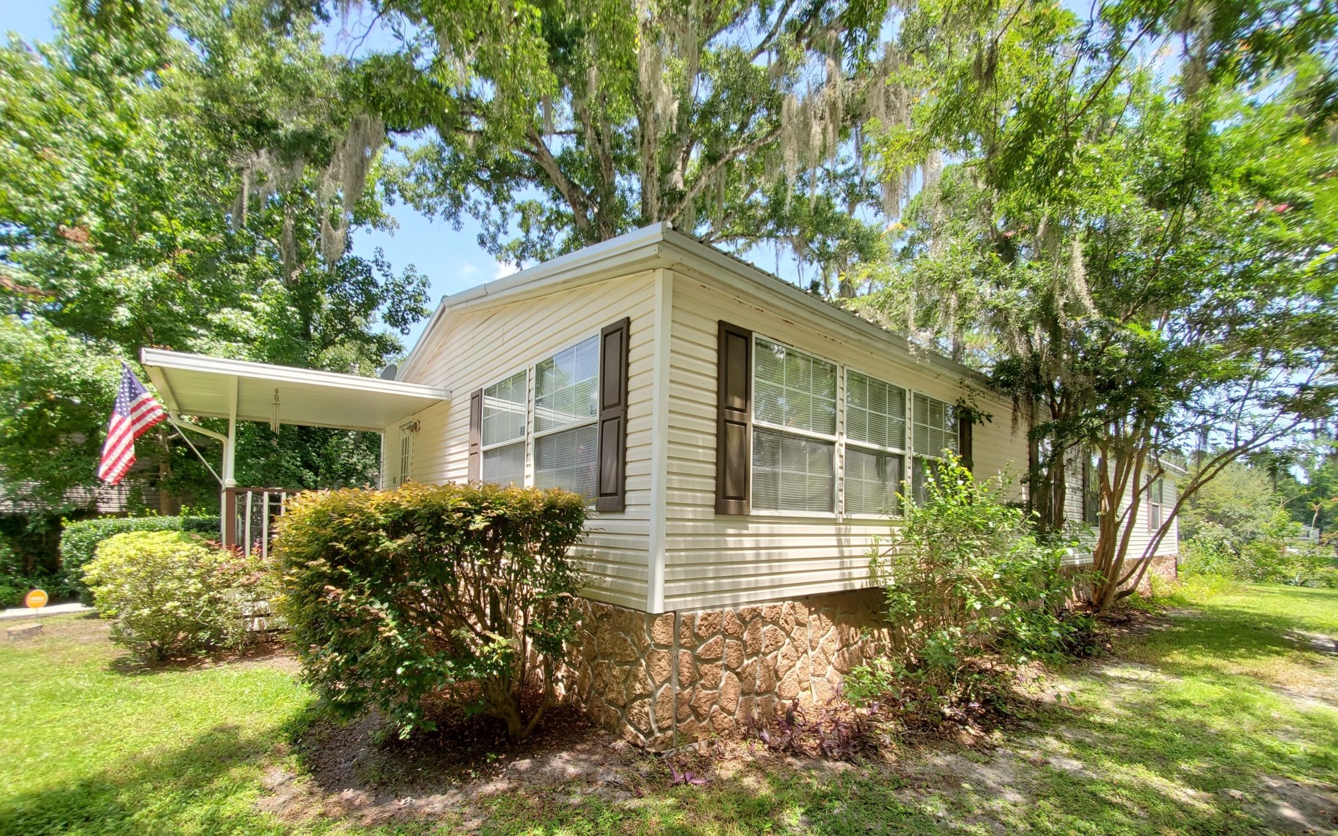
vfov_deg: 77.7
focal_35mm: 14
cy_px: 504
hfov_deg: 105.3
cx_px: 664
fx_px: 511
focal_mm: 1.8
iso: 50
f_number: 2.2
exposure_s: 1/203
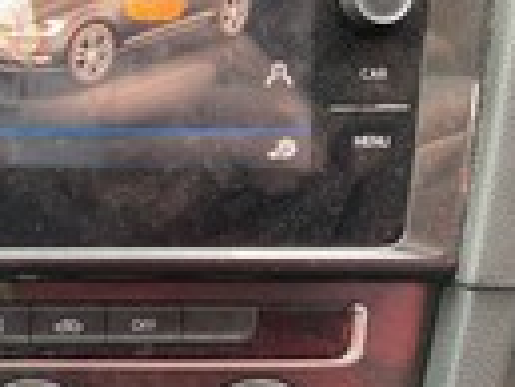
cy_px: 116
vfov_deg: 19.3
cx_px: 20
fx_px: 1132
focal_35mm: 76
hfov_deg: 24.6
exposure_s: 1/60
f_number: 1.8
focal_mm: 3.99
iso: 160
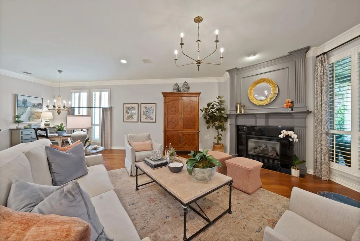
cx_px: 180
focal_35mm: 12
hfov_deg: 112.6
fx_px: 120
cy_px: 120
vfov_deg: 90.1
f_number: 9
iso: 640
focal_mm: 12
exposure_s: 1
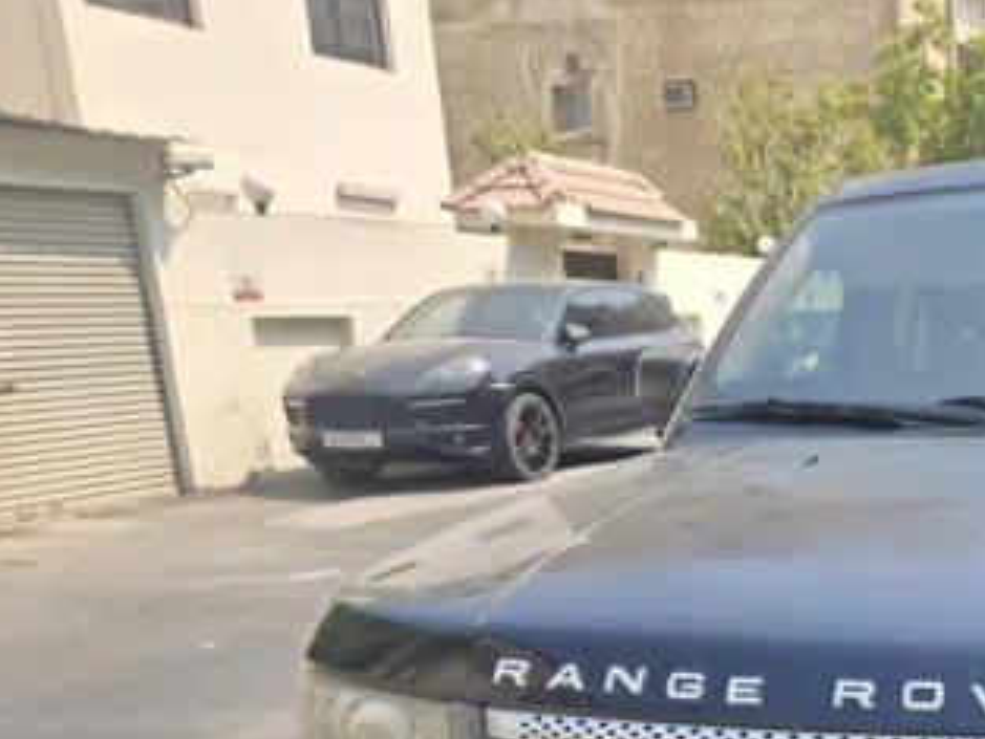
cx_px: 994
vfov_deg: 28.8
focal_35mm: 47
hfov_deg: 36.2
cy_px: 748
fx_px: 1338
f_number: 1.8
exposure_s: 1/2890
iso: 80
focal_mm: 5.4
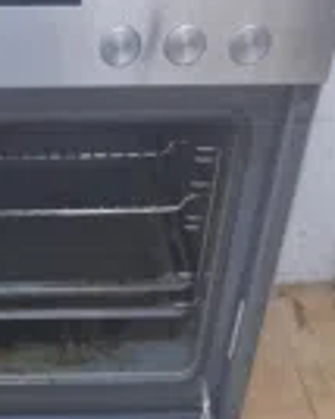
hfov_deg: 20.5
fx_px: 906
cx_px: 25
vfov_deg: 25.0
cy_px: 410
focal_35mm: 73
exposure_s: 1/25
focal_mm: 4.6
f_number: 2
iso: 500
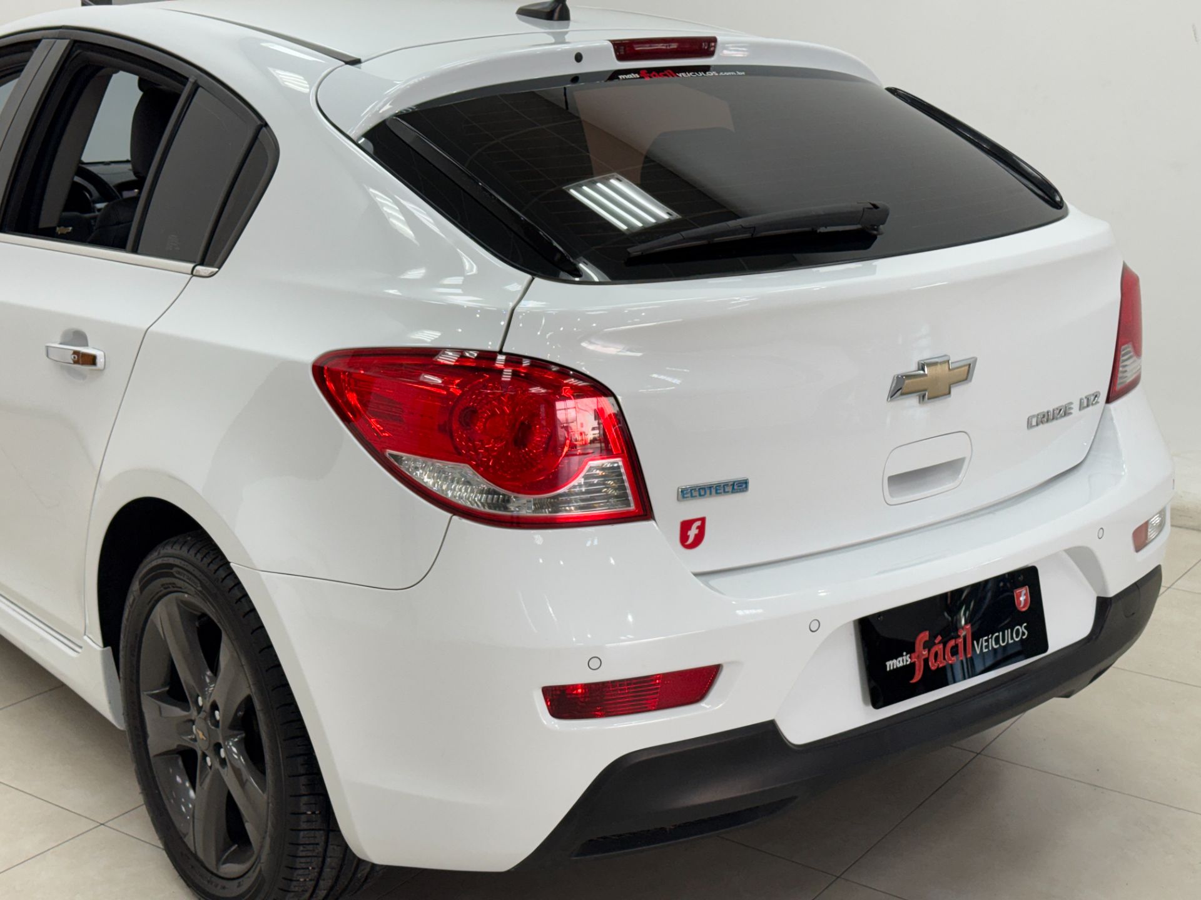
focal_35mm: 48
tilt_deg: -14.7
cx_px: 600
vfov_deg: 30.3
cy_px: 450
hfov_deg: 39.7
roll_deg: +0.2
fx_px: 1665
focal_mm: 6.76
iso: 50
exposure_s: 1/120
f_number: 1.78
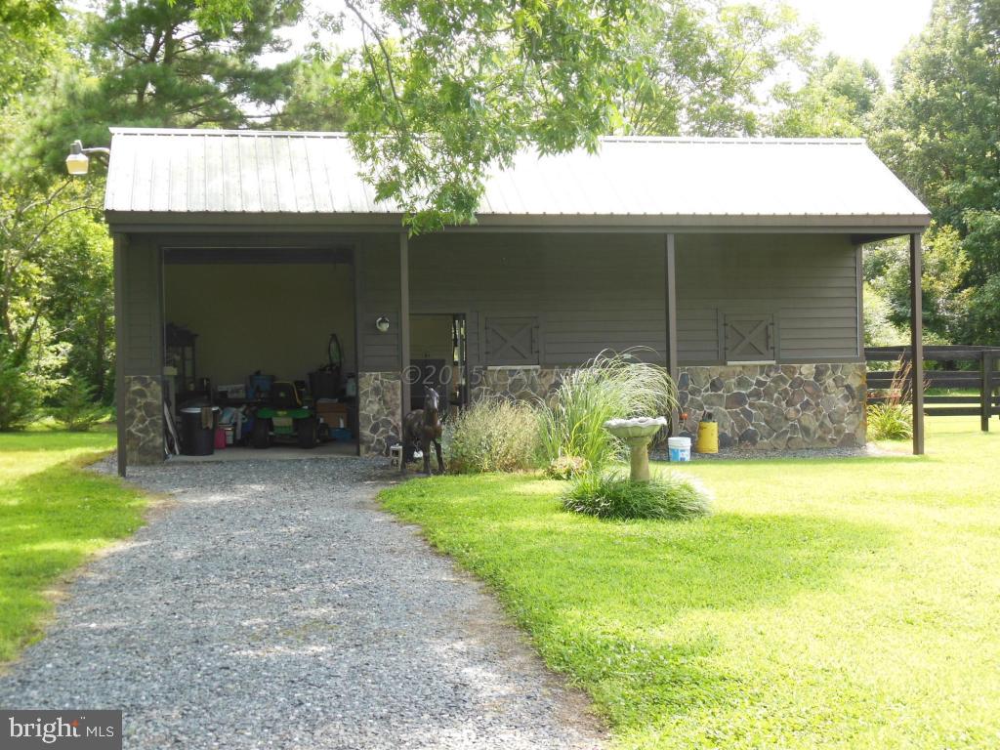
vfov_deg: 29.1
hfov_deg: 38.2
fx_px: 1444
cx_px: 500
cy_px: 375
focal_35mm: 50
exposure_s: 1/125
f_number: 4
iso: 125
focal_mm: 8.9
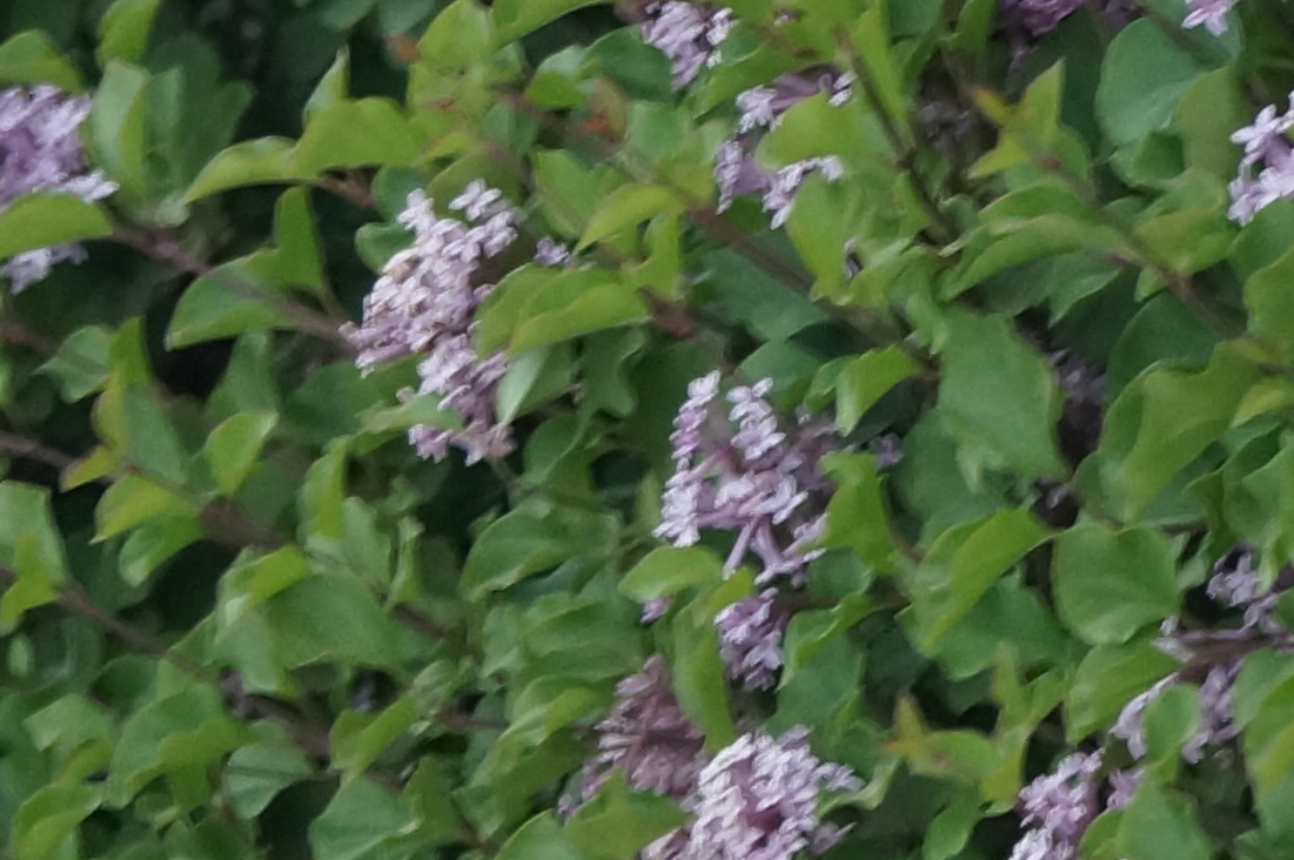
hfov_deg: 8.6
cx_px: 1841
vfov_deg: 5.9
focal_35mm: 234
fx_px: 8412
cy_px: 184
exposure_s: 1/60
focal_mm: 35
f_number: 5
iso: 1000
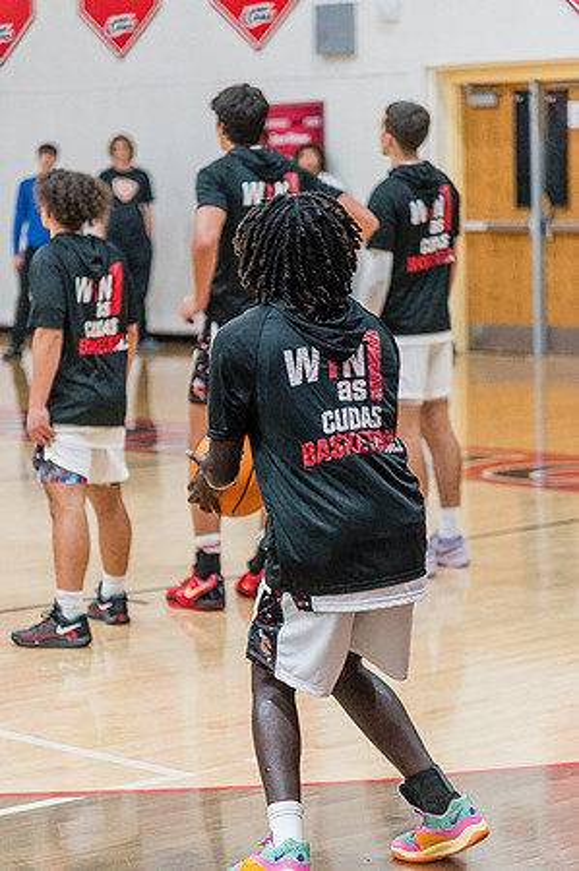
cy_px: 436
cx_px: 290
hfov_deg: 11.4
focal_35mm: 120
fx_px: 2901
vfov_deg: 17.1
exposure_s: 1/320
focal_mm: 120
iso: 5000
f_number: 4
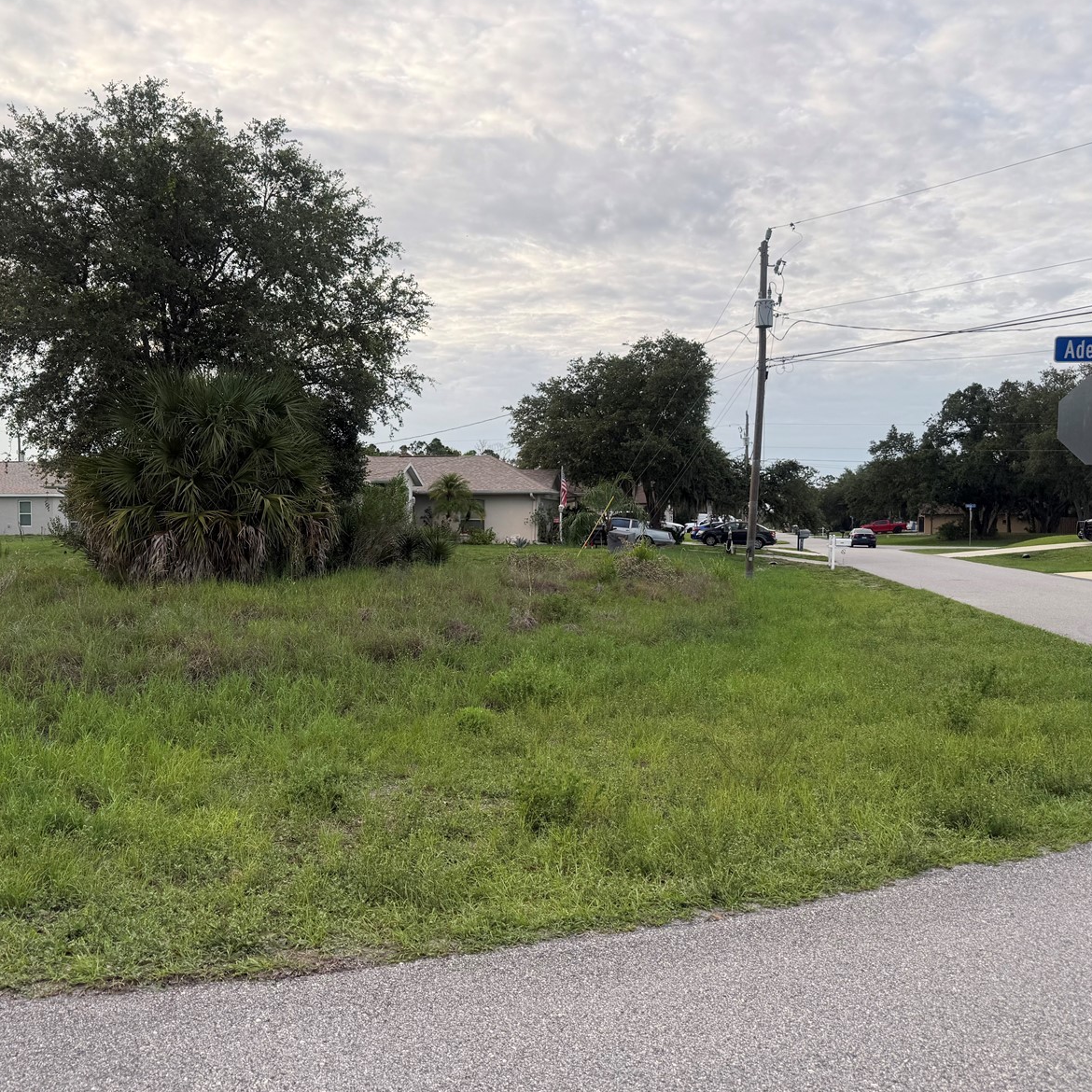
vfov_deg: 55.6
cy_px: 553
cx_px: 477
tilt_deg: +1.0
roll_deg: -0.6
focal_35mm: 29
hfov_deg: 55.5
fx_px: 1035
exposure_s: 1/742
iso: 80
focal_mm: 6.76
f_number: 1.78
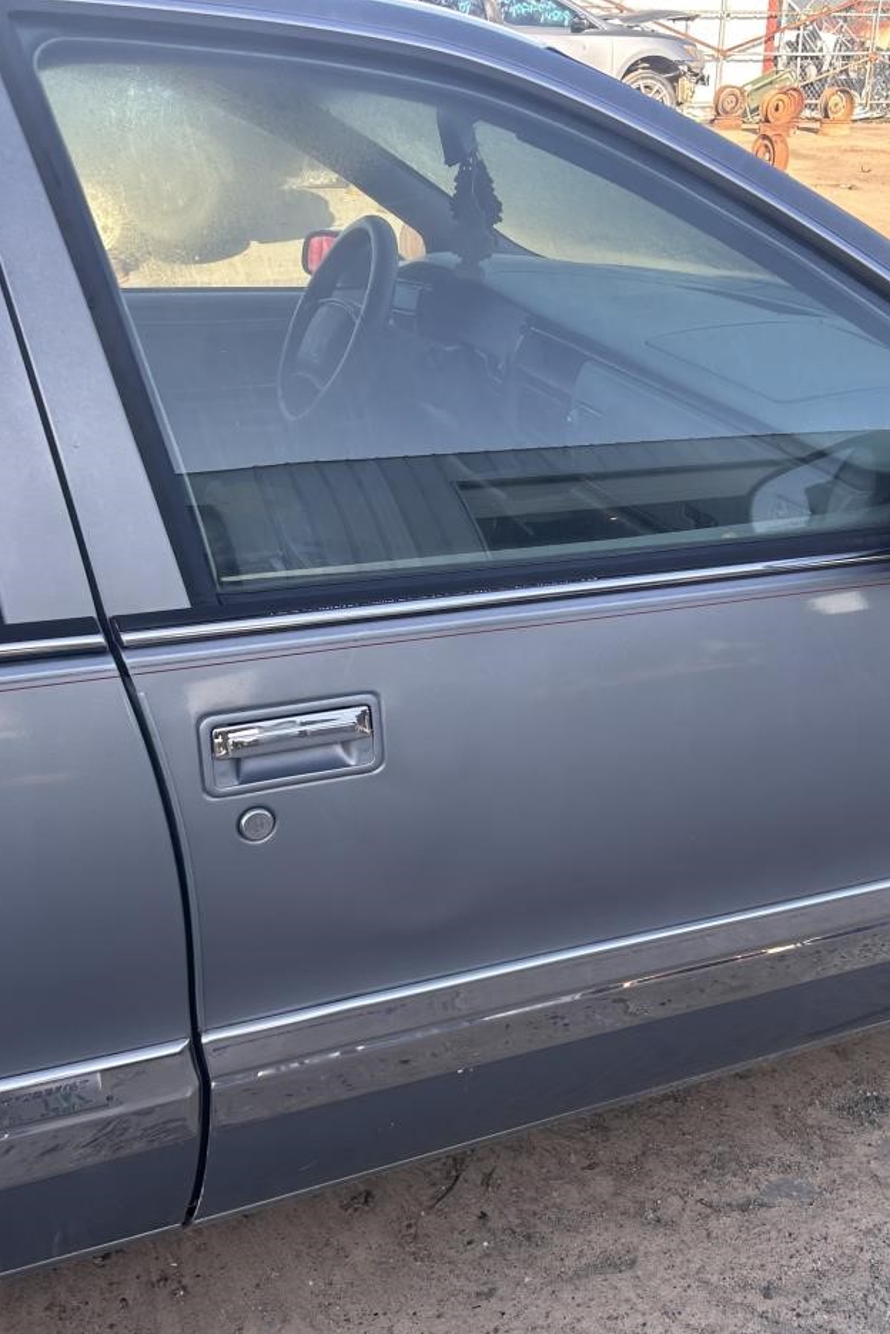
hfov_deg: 35.9
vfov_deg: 51.9
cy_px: 683
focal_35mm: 37
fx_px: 1371
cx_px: 503
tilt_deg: -24.8
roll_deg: +0.5
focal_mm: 5.7
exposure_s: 1/611
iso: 50
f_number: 1.5
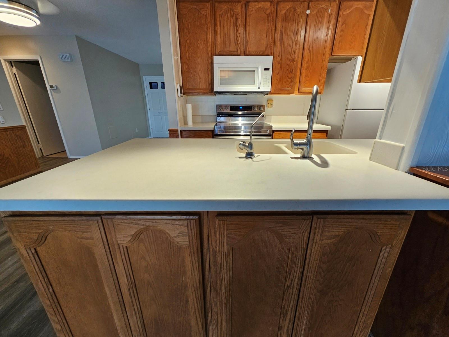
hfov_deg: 106.2
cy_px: 168
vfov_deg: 89.9
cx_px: 224
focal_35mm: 13
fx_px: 169
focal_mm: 2.2
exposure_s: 1/60.2
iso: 125
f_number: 2.2
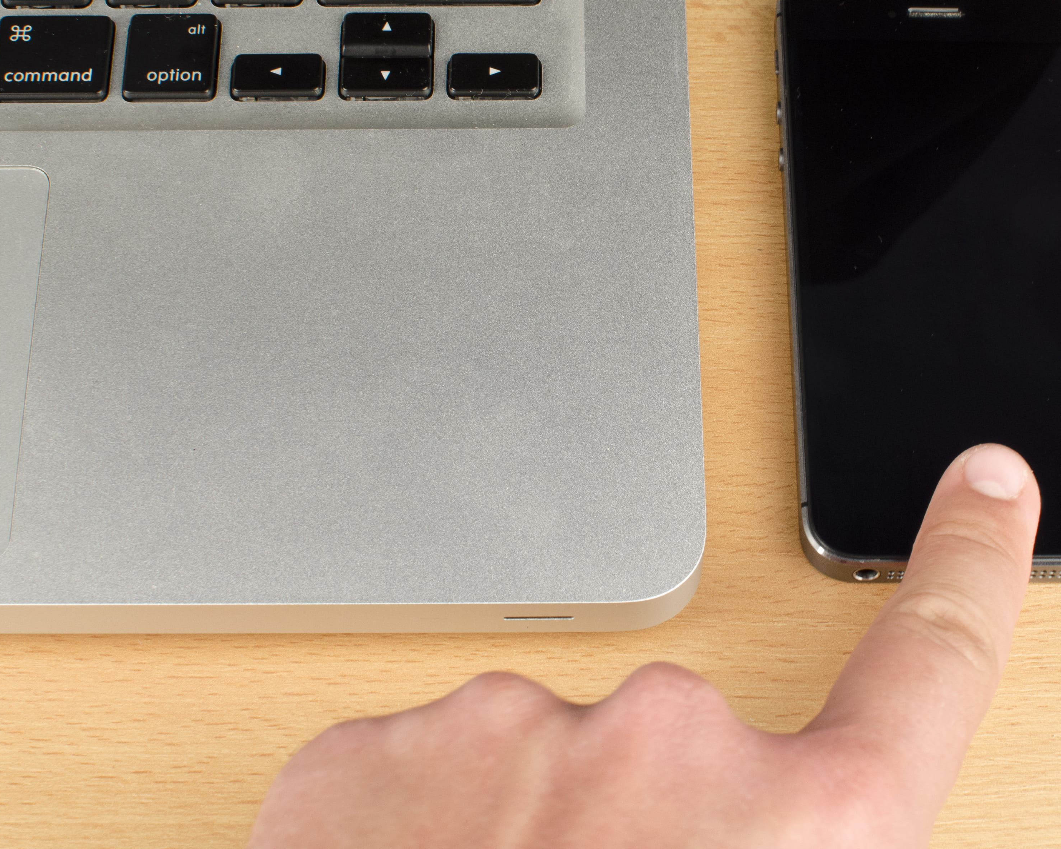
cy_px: 359
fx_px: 2568
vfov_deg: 18.8
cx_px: 671
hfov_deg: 23.3
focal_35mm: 82
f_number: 13
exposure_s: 1
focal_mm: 35
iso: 250
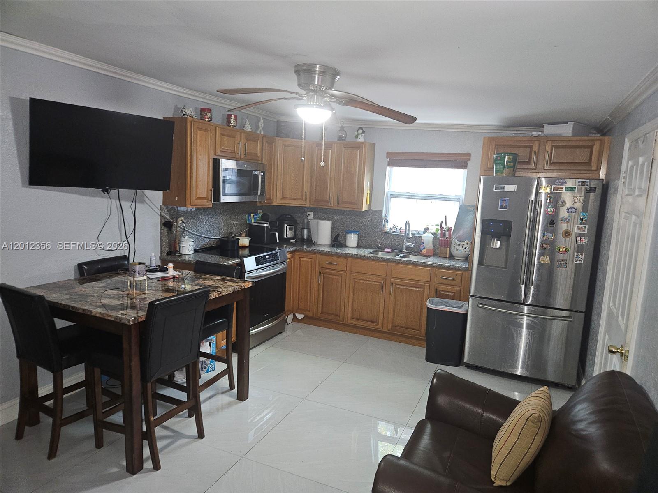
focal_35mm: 23
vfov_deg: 58.9
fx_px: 437
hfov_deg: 73.9
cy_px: 246
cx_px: 329
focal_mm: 5.4
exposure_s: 1/12
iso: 125
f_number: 1.8
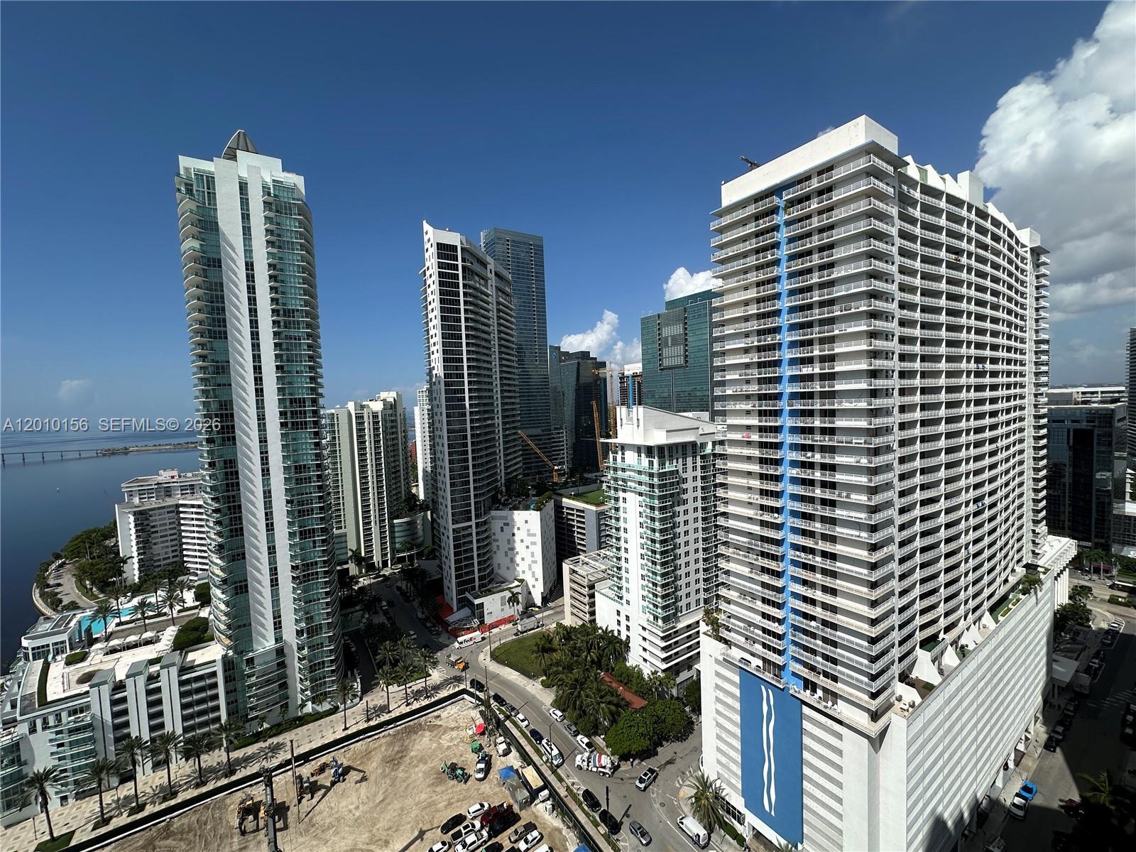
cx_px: 568
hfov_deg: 102.1
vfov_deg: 85.7
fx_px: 459
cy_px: 426
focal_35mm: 14
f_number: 2.2
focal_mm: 2.22
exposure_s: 1/3610
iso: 50
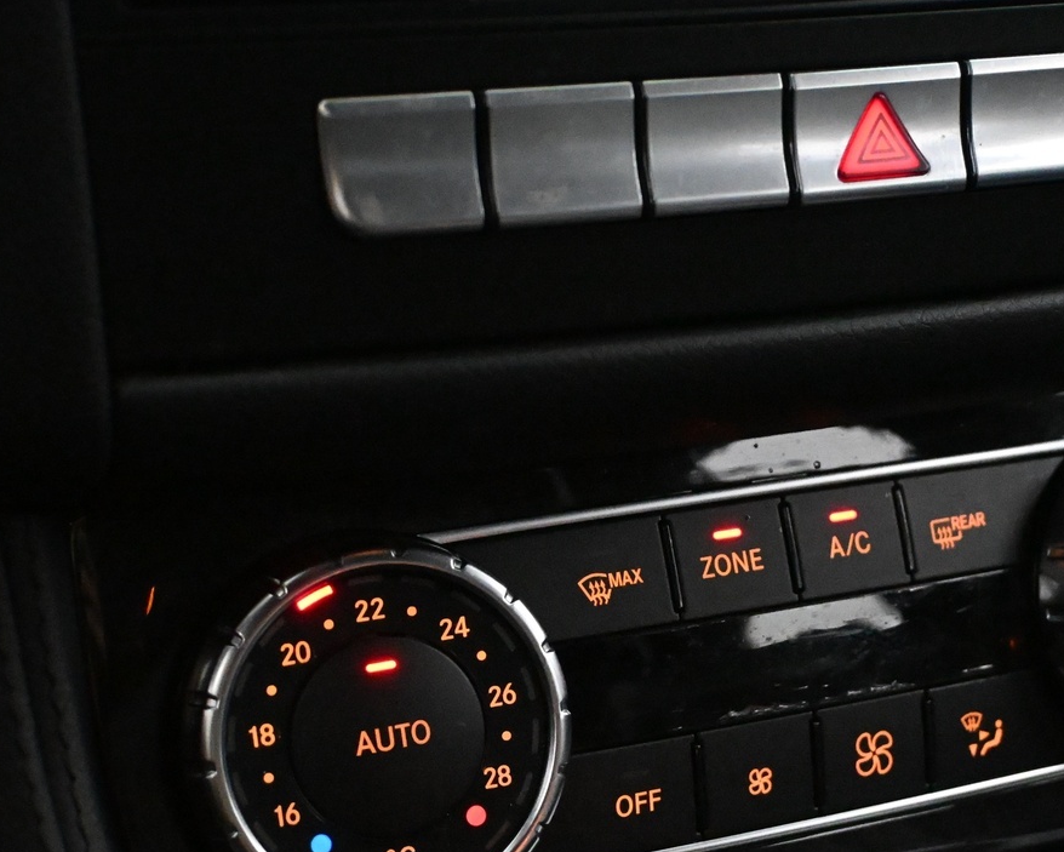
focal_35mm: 91
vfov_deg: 16.9
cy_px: 591
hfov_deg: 21.0
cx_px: 733
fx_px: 2862
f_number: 5.3
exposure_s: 1/60
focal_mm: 35
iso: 11400
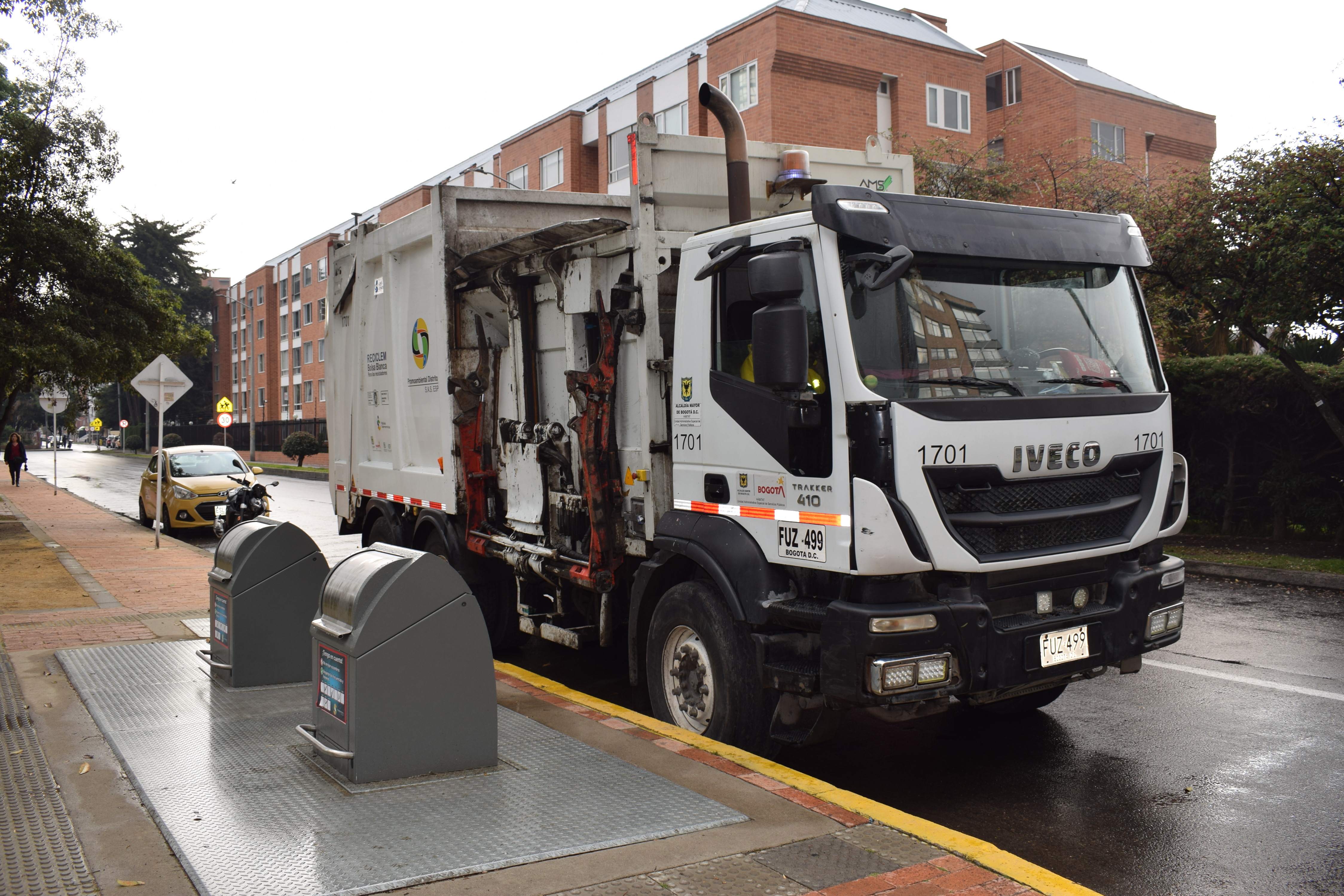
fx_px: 1120
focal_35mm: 30
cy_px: 448
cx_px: 672
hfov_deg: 61.9
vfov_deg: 43.6
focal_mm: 20
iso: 100
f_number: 6.3
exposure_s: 1/160
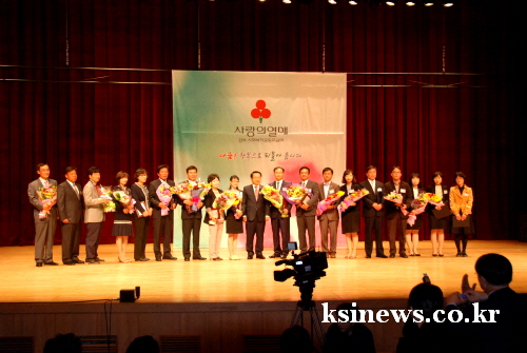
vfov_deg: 32.0
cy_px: 176
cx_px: 264
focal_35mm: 42
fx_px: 616
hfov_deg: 46.3
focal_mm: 28
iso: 800
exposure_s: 1/60
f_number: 5
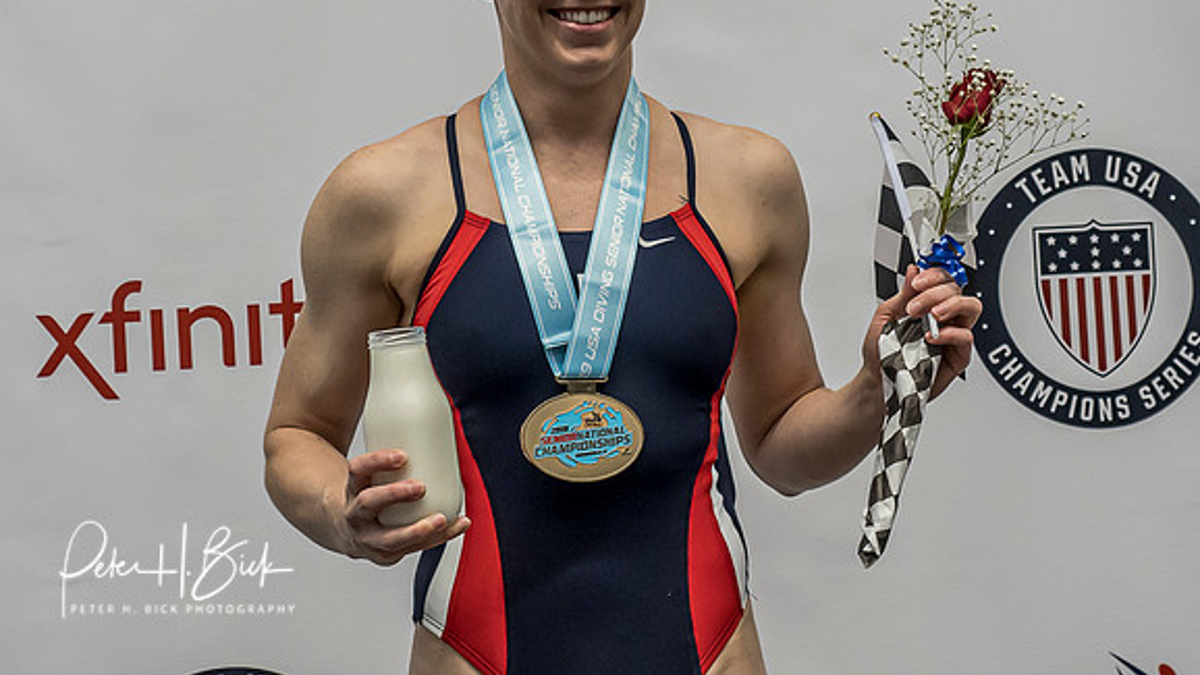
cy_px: 235
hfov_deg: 19.8
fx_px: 3436
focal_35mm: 108
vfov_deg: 11.2
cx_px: 569
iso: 800
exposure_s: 1/125
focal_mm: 27
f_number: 4
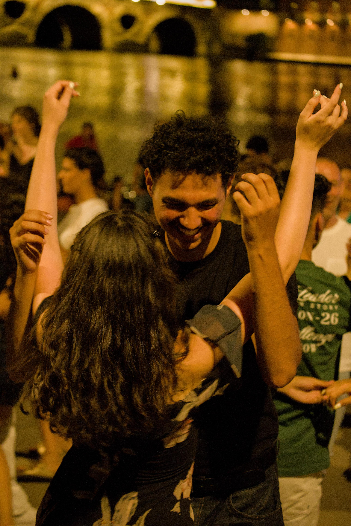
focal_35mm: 83
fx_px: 1214
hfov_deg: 16.5
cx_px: 176
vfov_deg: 24.5
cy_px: 263
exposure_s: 1/60
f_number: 3.5
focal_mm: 55
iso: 12800
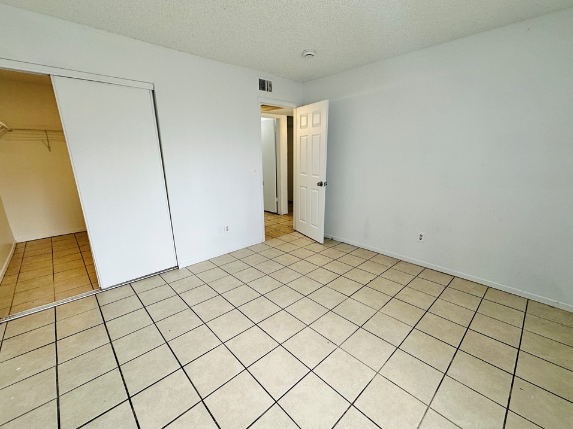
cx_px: 285
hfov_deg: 98.2
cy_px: 218
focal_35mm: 15
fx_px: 248
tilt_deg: -15.2
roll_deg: +0.7
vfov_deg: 81.7
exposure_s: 1/120
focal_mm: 2.22
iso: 125
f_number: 2.2
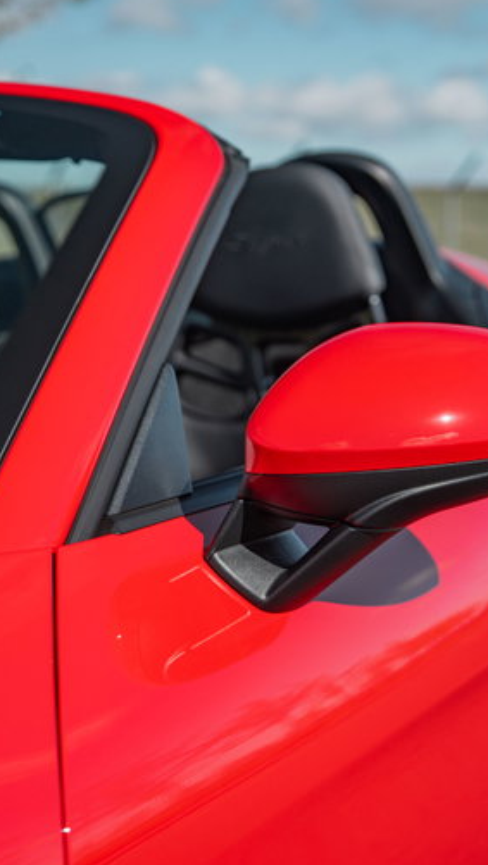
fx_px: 1470
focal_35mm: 64
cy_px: 431
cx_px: 182
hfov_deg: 18.8
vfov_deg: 32.8
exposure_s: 1/1600
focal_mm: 40
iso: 100
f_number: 2.8
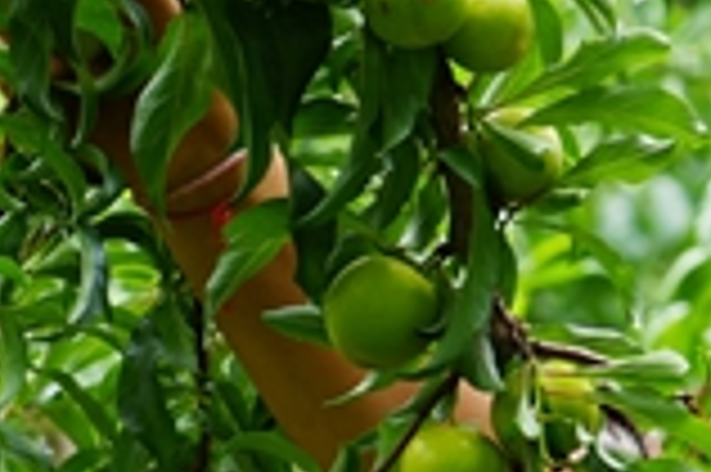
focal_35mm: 370
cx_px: 76
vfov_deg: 3.7
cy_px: 533
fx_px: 7300
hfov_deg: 5.6
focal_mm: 73
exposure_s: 1/80
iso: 100
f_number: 4
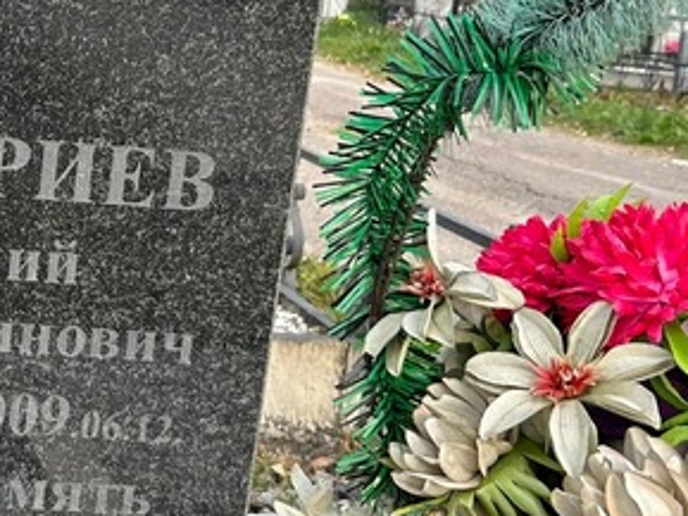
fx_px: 1432
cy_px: 228
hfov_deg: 25.5
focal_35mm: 72
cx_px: -24
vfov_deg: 20.4
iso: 40
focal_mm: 5.7
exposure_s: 1/197
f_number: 1.5
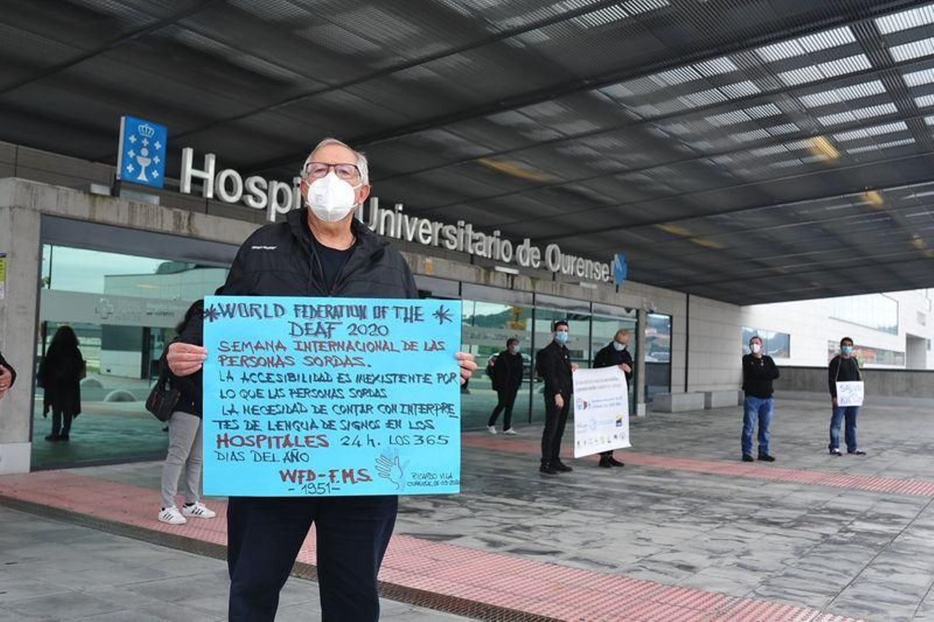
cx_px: 467
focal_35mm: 35
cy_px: 311
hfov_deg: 54.4
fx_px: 908
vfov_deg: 37.8
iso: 400
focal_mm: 35
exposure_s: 1/200
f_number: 7.1
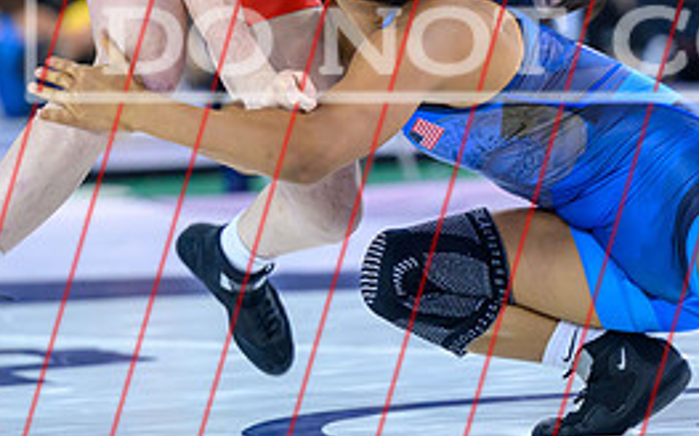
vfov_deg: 4.2
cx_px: 489
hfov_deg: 6.7
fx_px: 5997
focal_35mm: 315
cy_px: 85
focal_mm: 110
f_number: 2.8
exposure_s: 1/800
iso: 2000
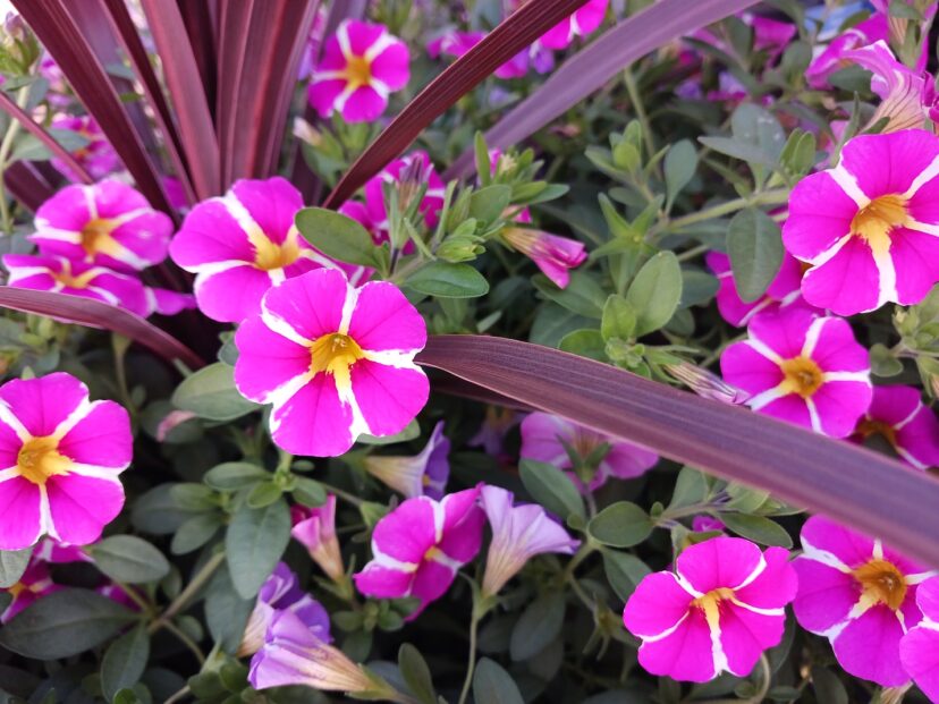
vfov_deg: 51.4
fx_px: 732
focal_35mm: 27
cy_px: 352
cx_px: 470
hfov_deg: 65.3
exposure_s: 1/60
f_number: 1.8
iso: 100
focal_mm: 4
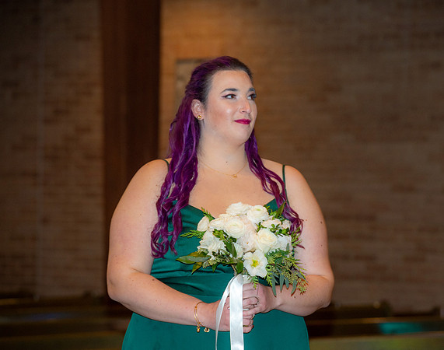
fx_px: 2920
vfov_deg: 6.9
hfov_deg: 8.7
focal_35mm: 223
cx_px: 245
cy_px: 175
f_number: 7.1
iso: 1600
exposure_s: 1/100
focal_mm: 200
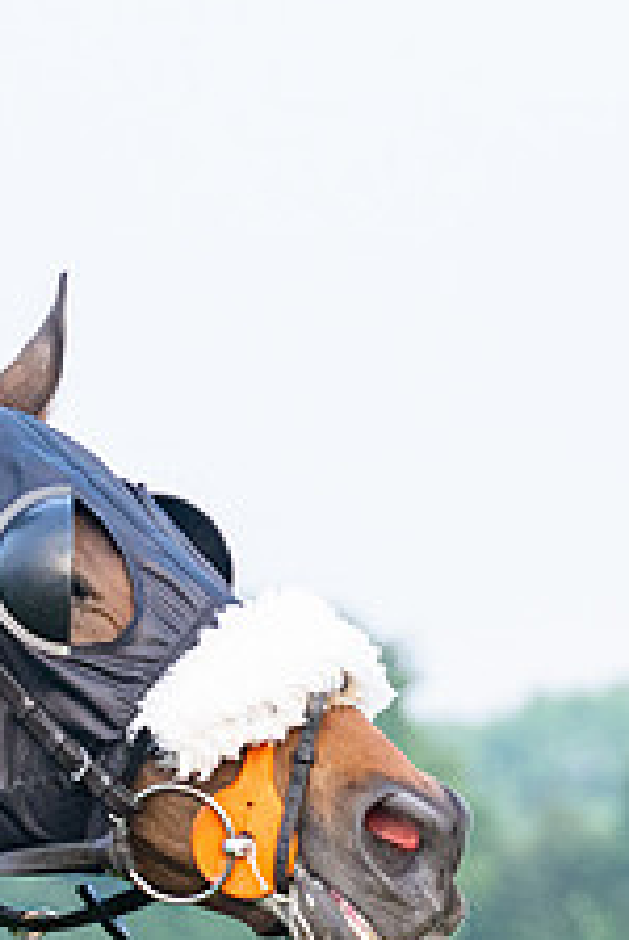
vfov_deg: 4.1
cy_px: 805
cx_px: -79
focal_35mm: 503
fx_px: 13141
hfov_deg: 2.7
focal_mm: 98
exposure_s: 1/500
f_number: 4
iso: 400
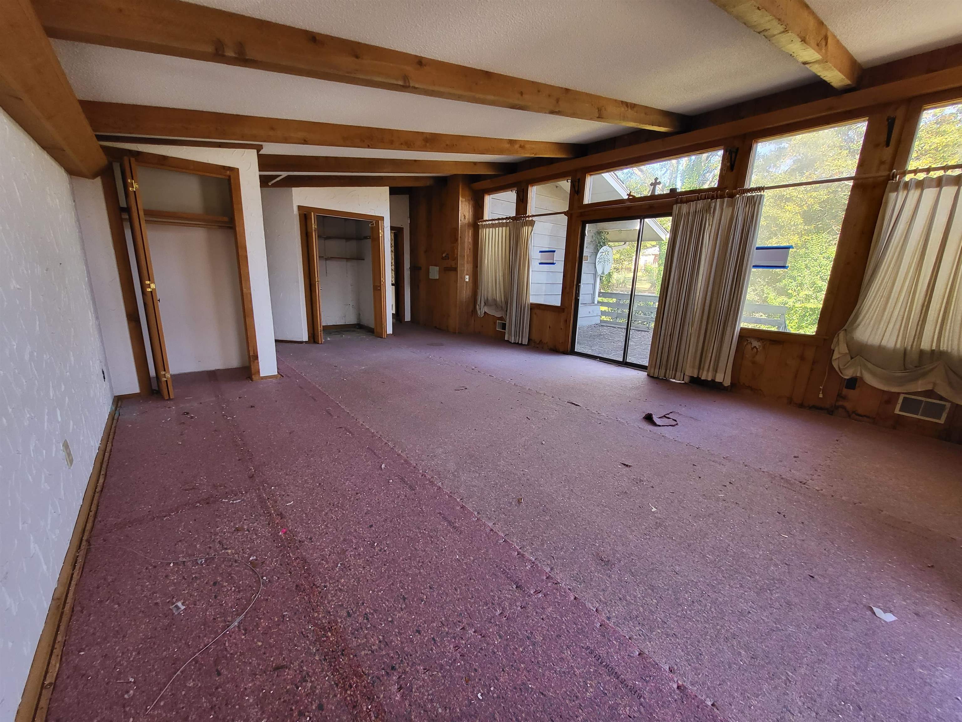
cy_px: 361
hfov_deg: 106.2
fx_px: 361
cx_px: 481
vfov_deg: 89.9
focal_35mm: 13
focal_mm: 1.74
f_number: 2.2
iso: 125
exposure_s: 1/60
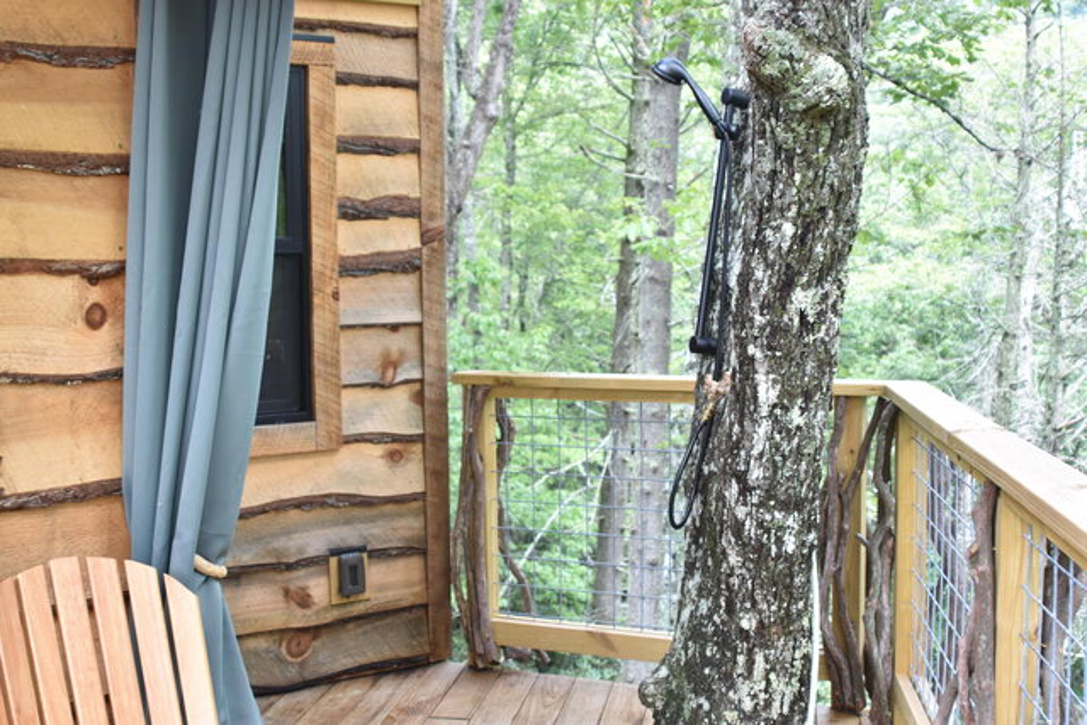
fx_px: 1268
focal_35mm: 42
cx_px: 544
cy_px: 362
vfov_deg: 31.9
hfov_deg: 46.4
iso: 400
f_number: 4
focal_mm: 28
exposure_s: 1/100
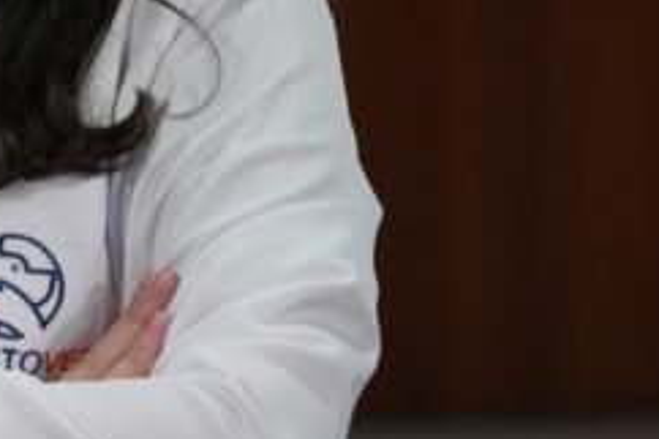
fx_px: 4939
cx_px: -84
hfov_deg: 7.6
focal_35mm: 270
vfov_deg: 5.0
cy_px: -243
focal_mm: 85
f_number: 4
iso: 3200
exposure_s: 1/160
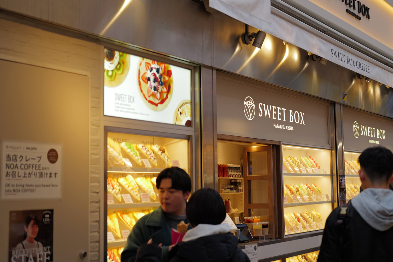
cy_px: 101
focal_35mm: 64
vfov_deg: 21.2
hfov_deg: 31.4
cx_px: 230
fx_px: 699
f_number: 2.5
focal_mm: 43
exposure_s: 1/100
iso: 100
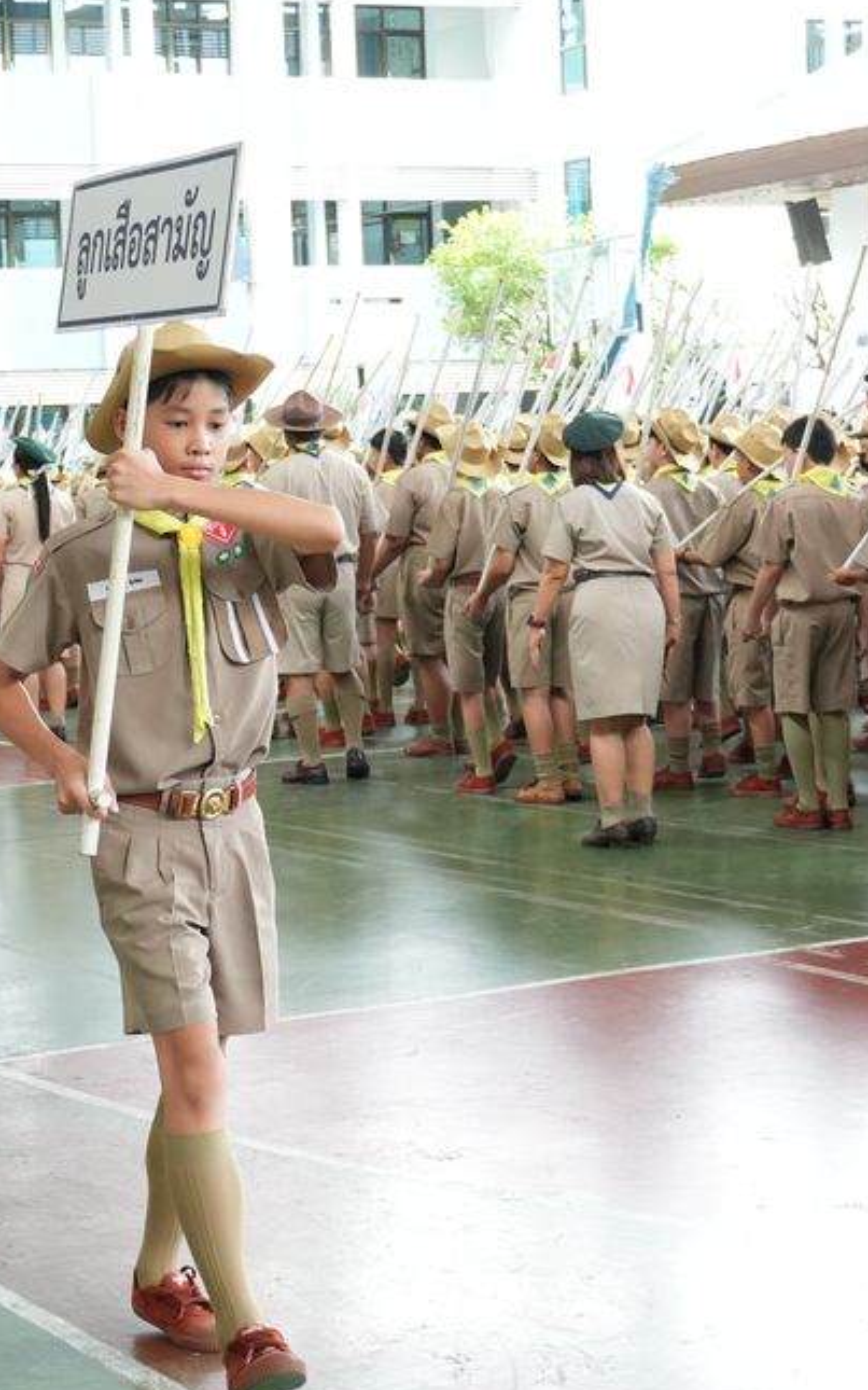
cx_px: 227
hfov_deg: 16.2
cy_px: 642
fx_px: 3029
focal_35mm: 80
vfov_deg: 25.8
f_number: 4.5
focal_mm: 30
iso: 1600
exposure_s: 1/200
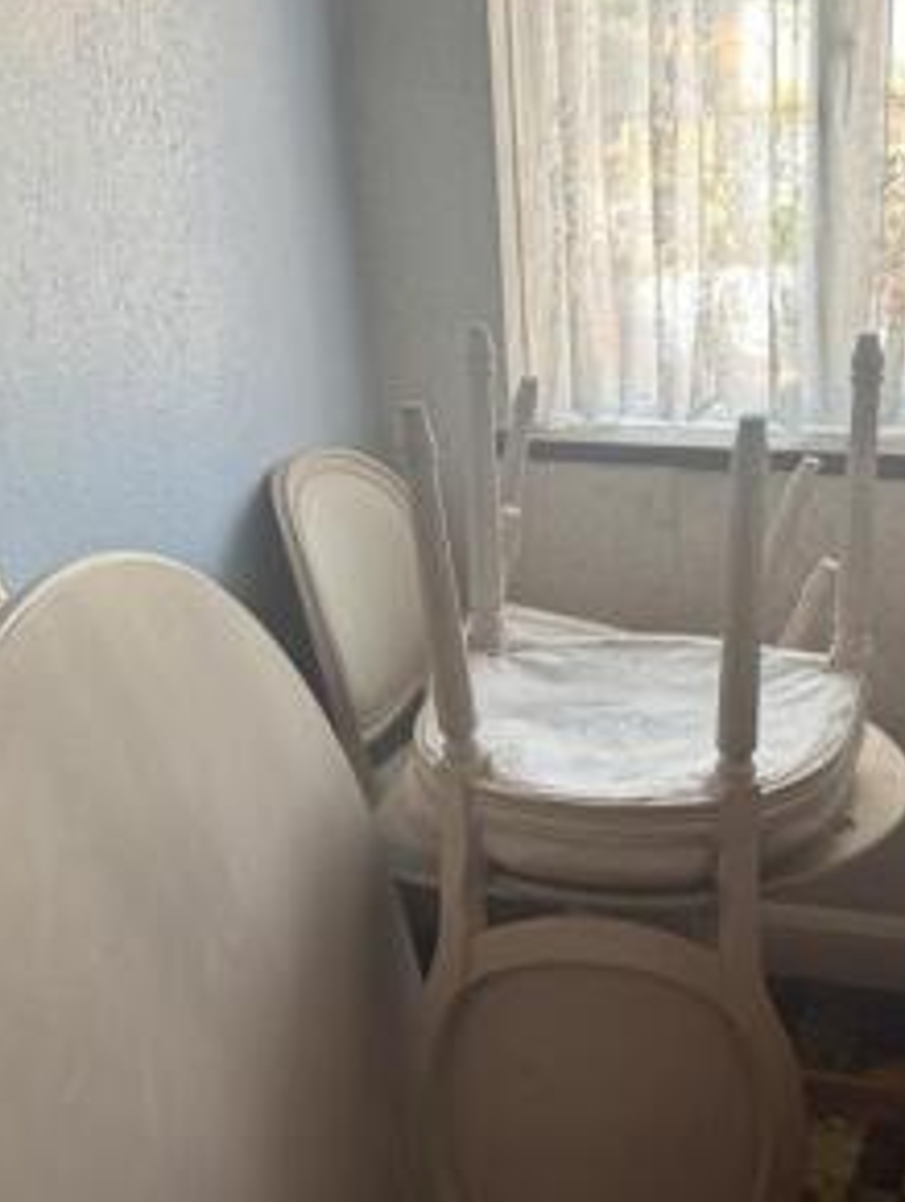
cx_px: 634
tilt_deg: -20.9
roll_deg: +2.1
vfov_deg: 39.5
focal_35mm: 48
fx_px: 1670
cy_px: 717
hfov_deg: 30.0
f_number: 1.78
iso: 200
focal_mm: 6.76
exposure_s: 1/99
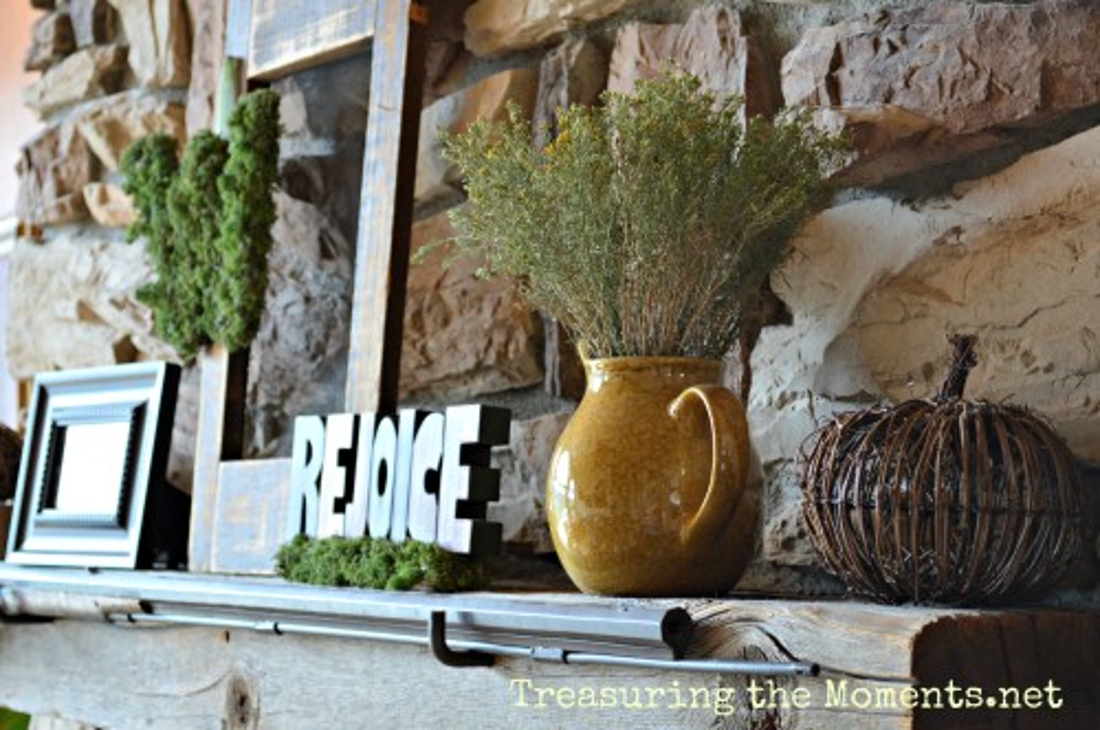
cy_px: 365
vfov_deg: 19.7
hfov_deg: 29.3
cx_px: 550
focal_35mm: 69
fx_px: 2106
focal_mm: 46
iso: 400
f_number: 5.3
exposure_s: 1/30
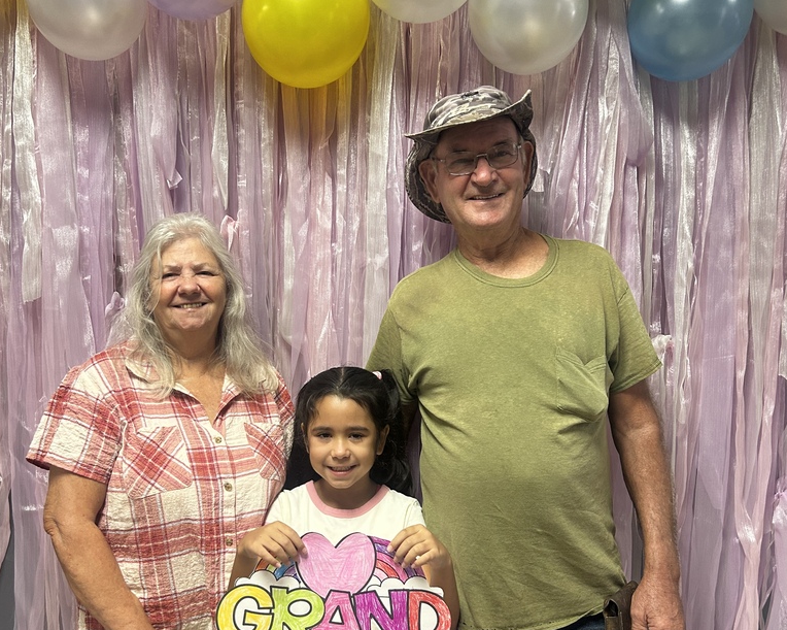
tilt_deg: -3.8
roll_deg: +0.0
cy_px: 355
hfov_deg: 52.9
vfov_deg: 43.3
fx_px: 792
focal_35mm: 34
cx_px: 394
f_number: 1.5
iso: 160
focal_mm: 5.7
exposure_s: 1/60
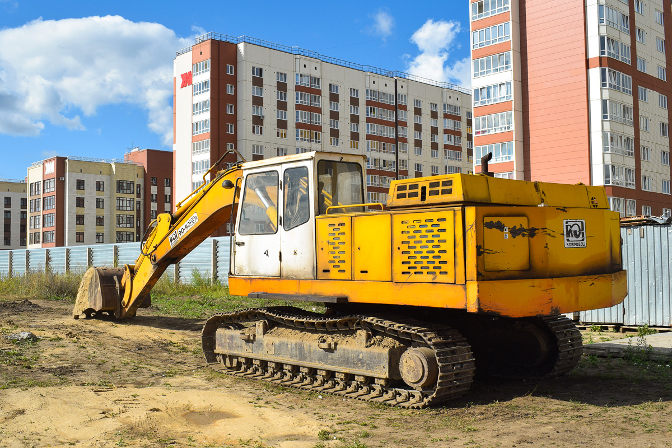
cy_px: 224
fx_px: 672
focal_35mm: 36
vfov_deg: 36.9
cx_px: 336
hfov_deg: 53.1
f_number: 10
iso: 200
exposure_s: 1/400
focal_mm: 24
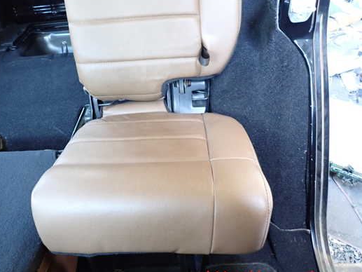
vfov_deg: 48.2
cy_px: 129
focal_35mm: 29
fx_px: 303
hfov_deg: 61.4
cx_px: 155
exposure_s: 1/30
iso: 800
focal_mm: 4.5
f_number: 2
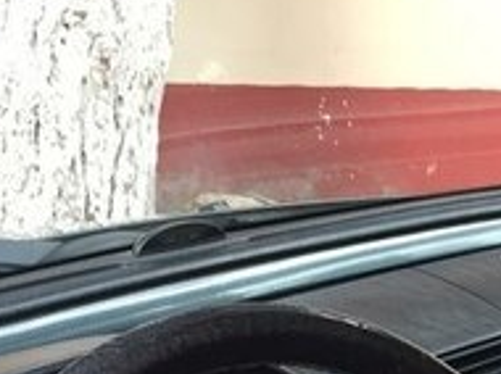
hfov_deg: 17.6
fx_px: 1460
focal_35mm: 101
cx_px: 744
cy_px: 486
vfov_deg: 14.0
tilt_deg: -20.2
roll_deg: +0.7
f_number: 2.2
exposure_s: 1/33
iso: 32
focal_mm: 4.15
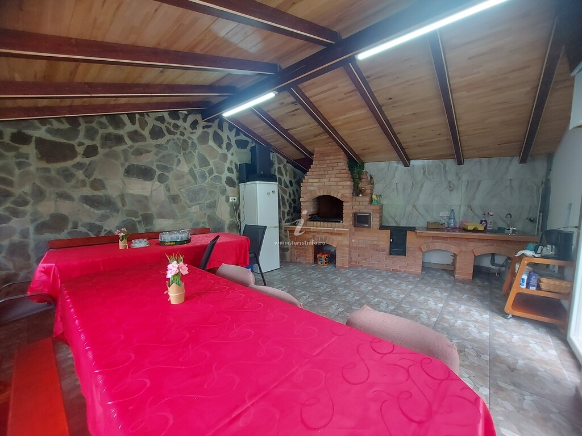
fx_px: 219
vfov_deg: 89.9
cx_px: 291
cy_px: 218
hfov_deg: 106.2
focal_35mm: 13
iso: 200
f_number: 2.2
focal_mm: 1.74
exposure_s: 1/50
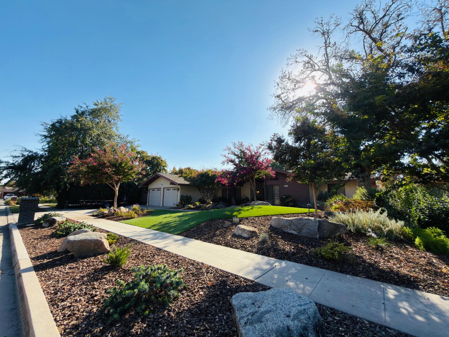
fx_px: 182
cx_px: 224
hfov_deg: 102.1
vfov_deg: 85.7
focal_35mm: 14
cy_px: 168
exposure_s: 1/720
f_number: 2.2
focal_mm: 2.22
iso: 16
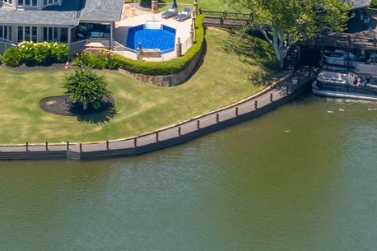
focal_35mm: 386
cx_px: -17
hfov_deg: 5.3
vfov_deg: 3.6
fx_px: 4041
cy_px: -16
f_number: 3.4
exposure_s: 1/400
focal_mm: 30.71
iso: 100
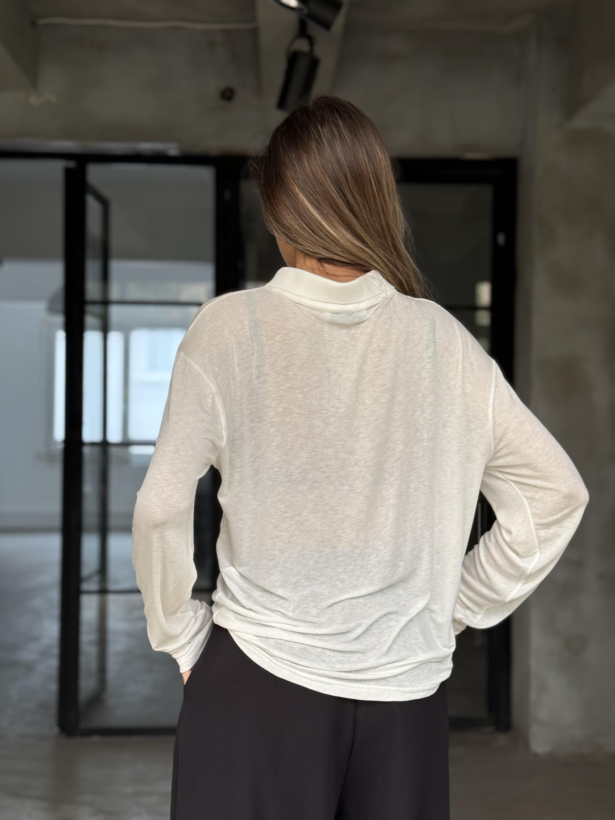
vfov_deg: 39.7
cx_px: 308
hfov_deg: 30.3
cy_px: 410
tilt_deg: +0.4
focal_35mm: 48
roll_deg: -1.3
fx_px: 1137
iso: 64
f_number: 1.78
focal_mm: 6.76
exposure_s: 1/141
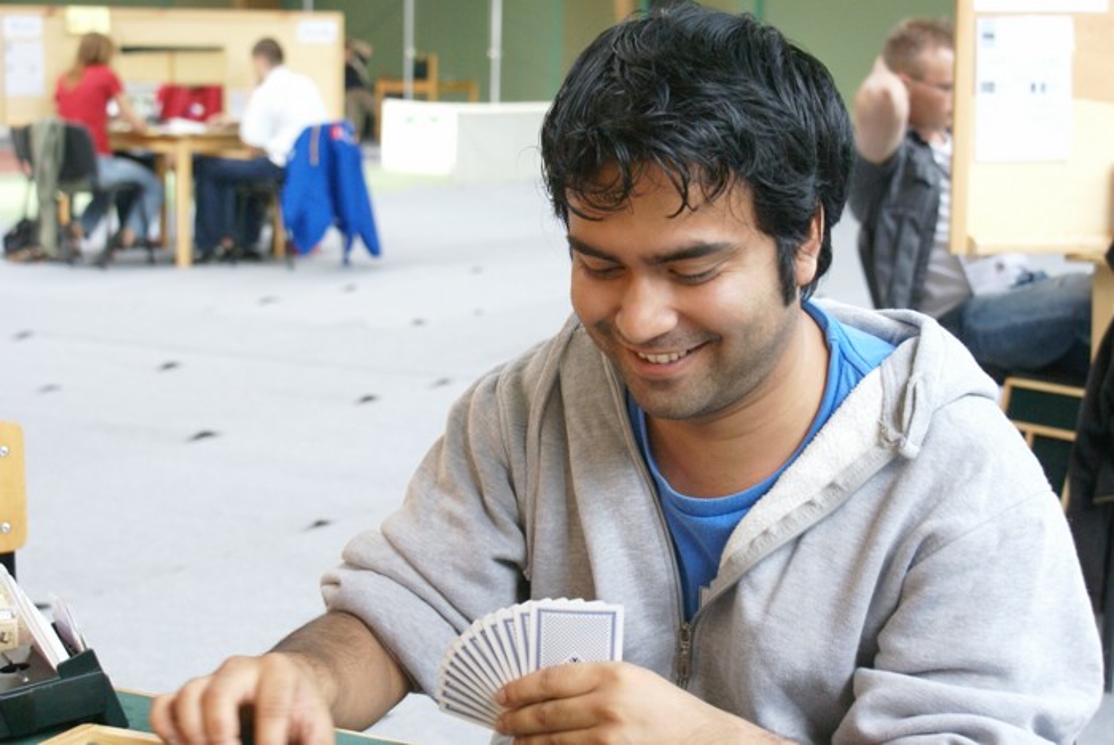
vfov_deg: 20.2
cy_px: 372
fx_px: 2090
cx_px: 557
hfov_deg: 29.8
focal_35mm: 68
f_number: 5.6
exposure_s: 1/80
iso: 400
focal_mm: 45
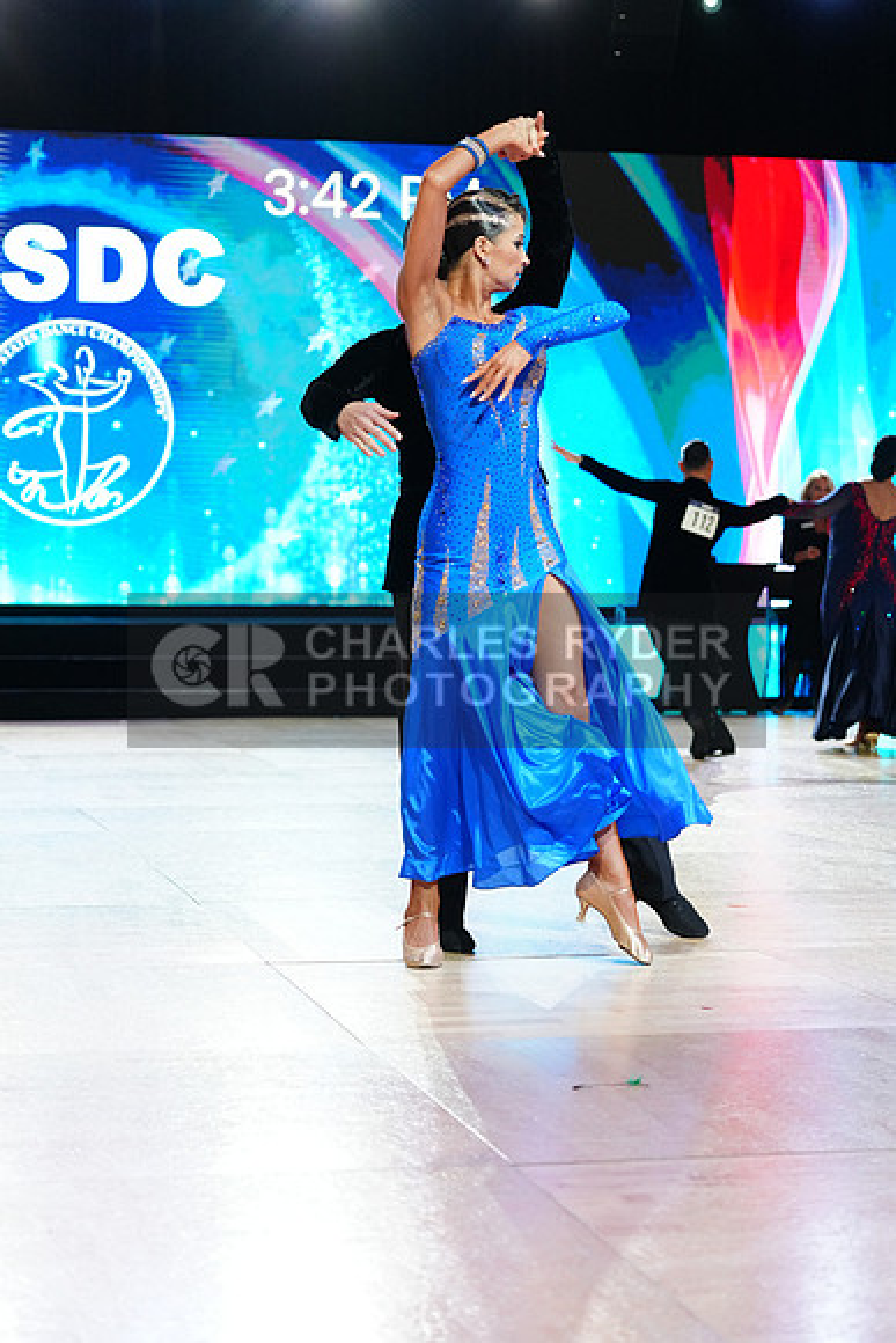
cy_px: 672
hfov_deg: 18.7
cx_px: 448
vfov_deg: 27.7
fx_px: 2723
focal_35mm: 73
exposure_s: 1/320
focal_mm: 73
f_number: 4
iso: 2500
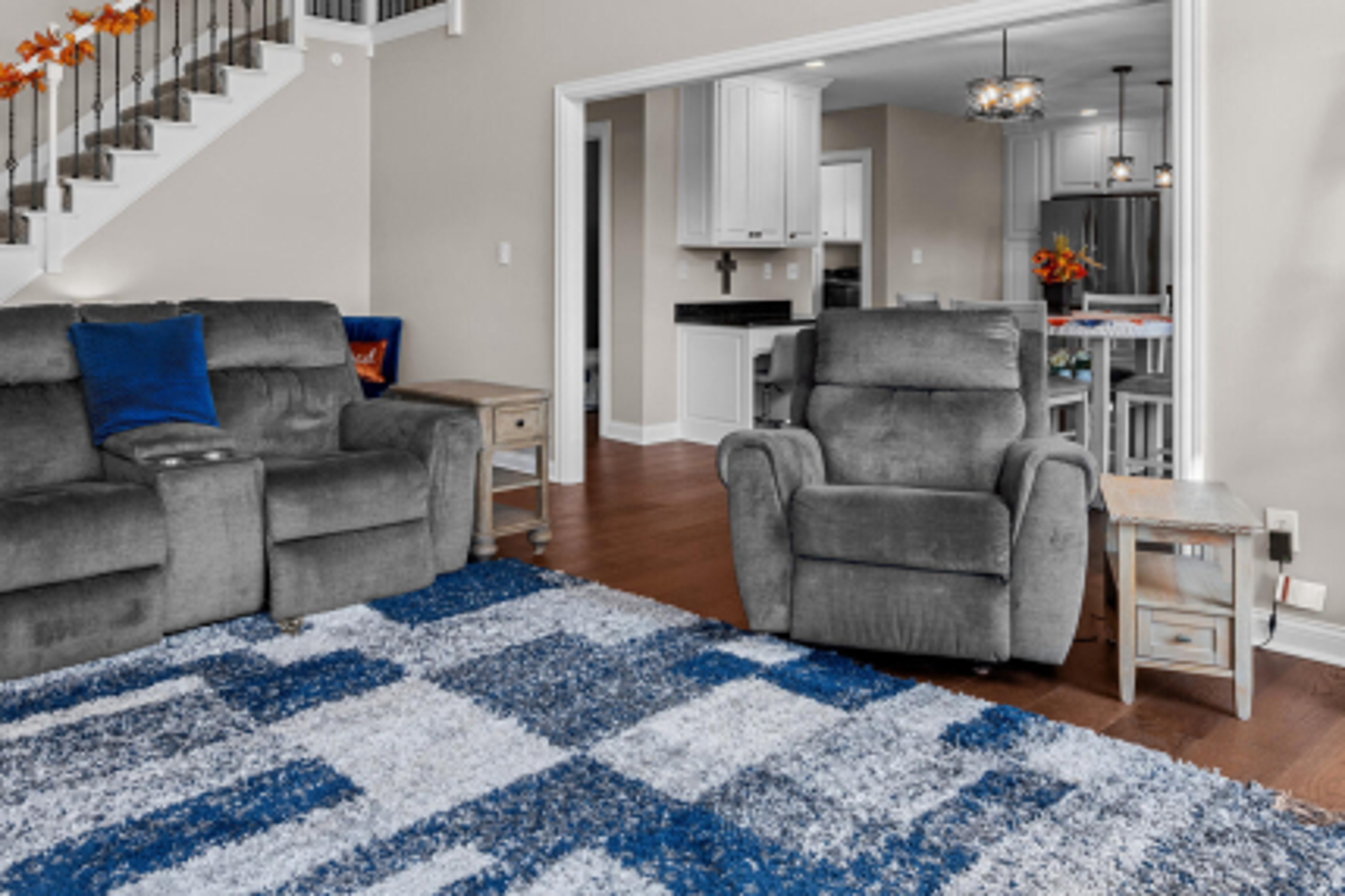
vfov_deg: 45.5
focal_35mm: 28
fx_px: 1046
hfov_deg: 65.0
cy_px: 279
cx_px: 552
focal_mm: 16
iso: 400
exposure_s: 1/2.5
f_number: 11
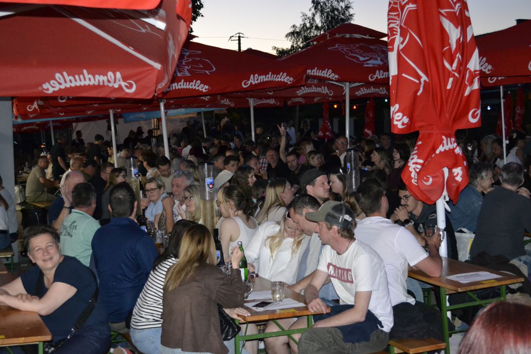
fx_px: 767
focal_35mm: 52
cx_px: 262
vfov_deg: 26.0
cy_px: 175
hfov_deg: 38.2
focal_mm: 34
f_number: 5
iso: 3200
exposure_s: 1/60
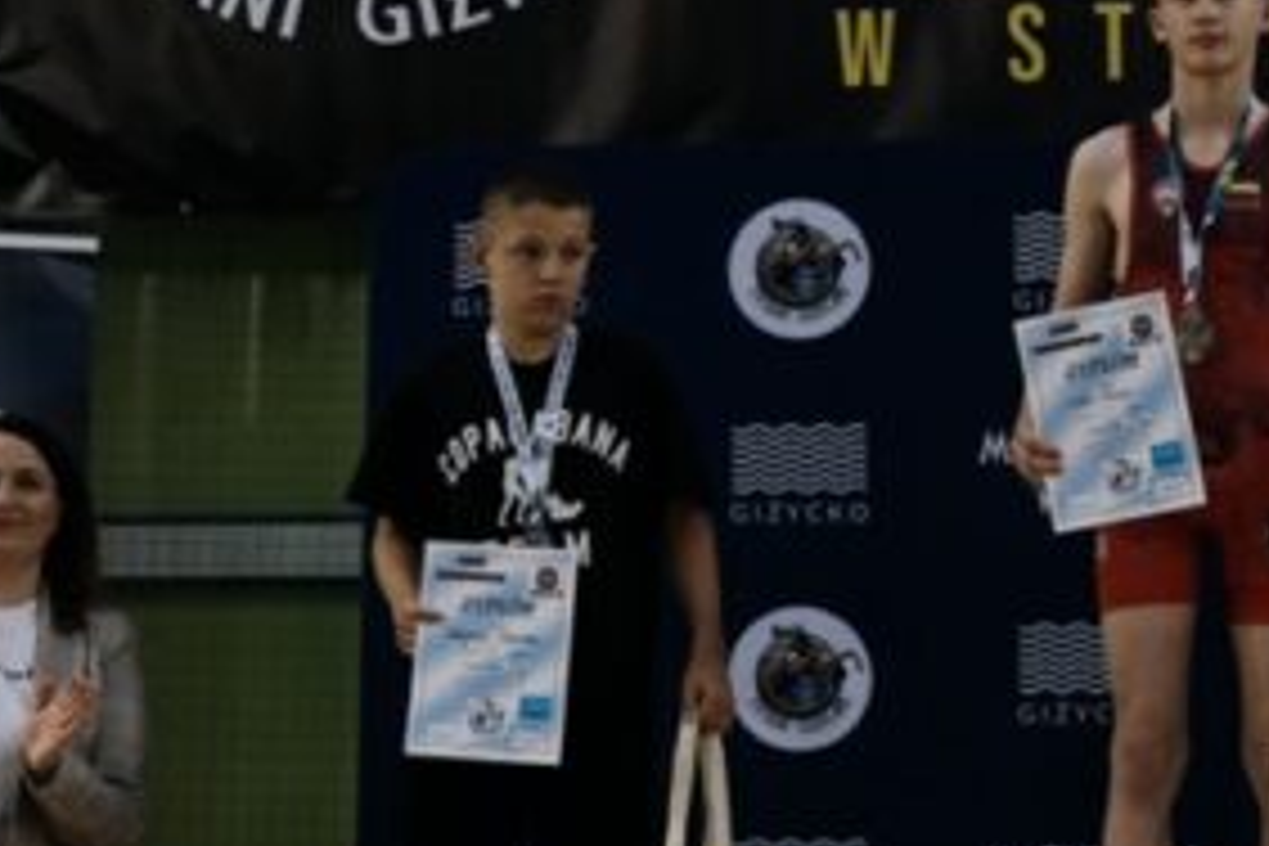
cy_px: 288
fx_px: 3454
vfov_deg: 13.9
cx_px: 936
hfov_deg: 20.7
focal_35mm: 98
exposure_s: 1/125
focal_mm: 18
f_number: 3.2
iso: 800
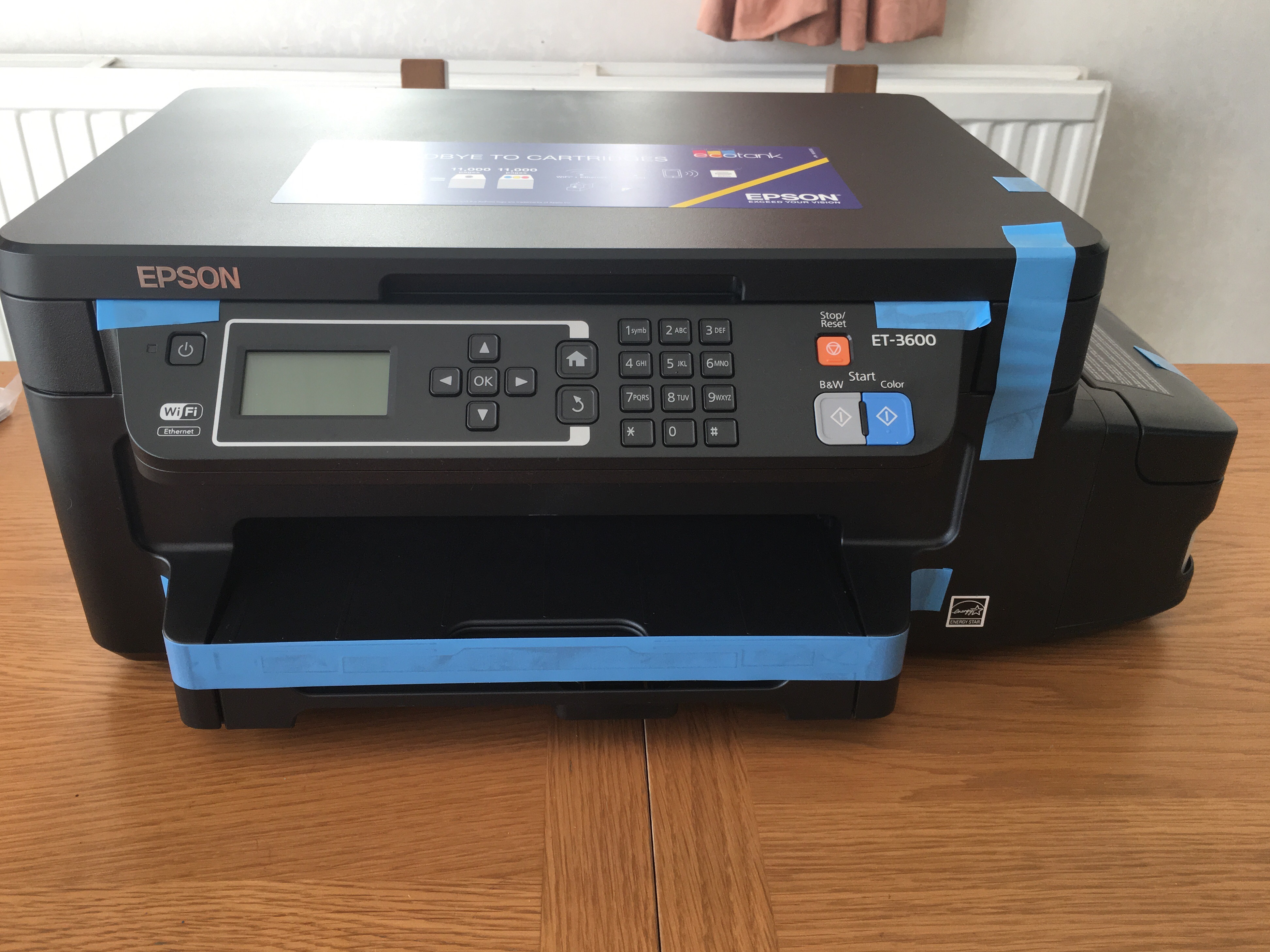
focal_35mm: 30
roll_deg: -1.9
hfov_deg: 60.0
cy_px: 463
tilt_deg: -28.8
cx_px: 615
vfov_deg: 46.8
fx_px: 1101
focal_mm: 4.15
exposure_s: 1/100
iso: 40
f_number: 2.2
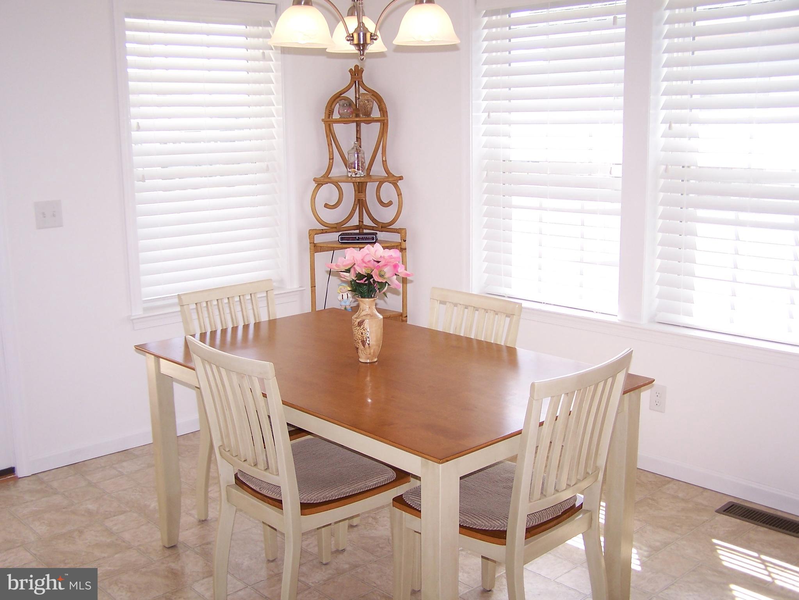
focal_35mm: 38
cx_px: 400
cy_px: 300
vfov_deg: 37.7
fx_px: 877
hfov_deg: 49.0
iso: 80
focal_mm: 6.3
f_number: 2.8
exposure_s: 1/125
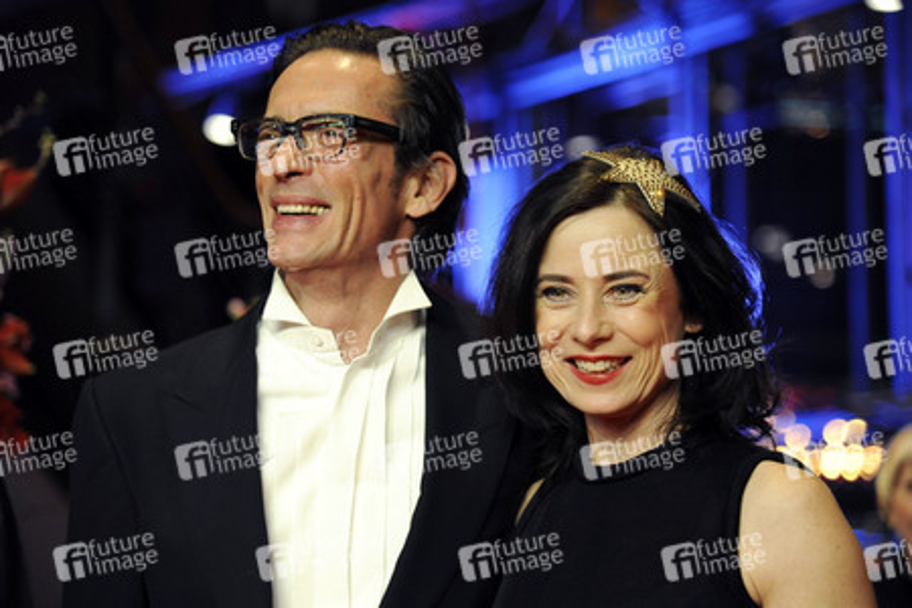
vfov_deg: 11.4
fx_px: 3040
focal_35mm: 120
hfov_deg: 17.1
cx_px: 456
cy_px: 304
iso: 2000
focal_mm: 120
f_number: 4
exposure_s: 1/200
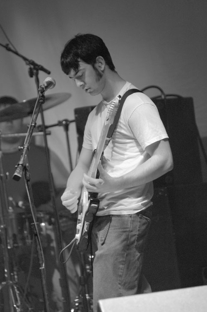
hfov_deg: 4.6
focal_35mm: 300
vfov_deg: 6.9
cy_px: 156
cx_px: 104
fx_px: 2594
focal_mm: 200
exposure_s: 1/60
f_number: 2.8
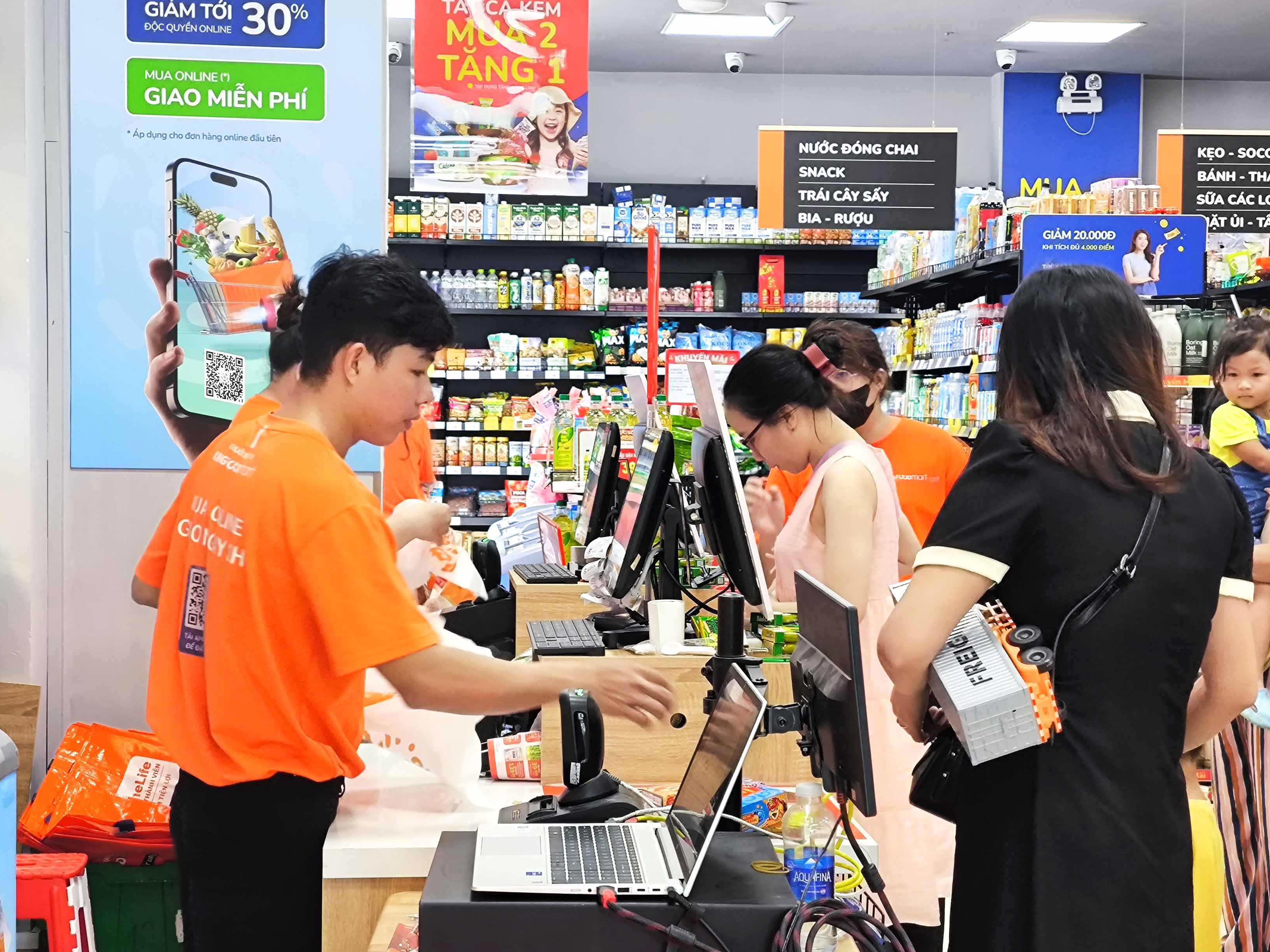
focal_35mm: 63
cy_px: 499
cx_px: 636
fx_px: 2311
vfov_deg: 23.3
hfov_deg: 30.7
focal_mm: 7.1
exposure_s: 1/100
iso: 250
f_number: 1.9
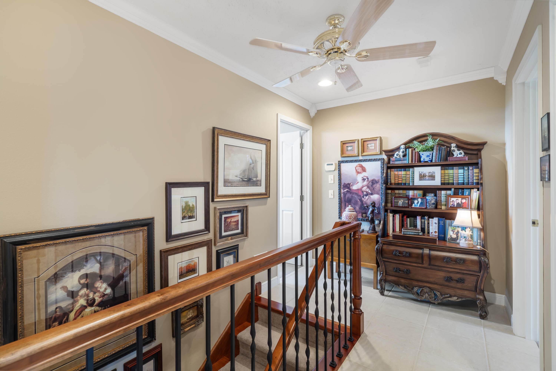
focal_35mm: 16
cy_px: 186
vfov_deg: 73.7
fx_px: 247
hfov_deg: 96.7
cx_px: 278
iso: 200
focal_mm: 16
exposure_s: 1
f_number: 9
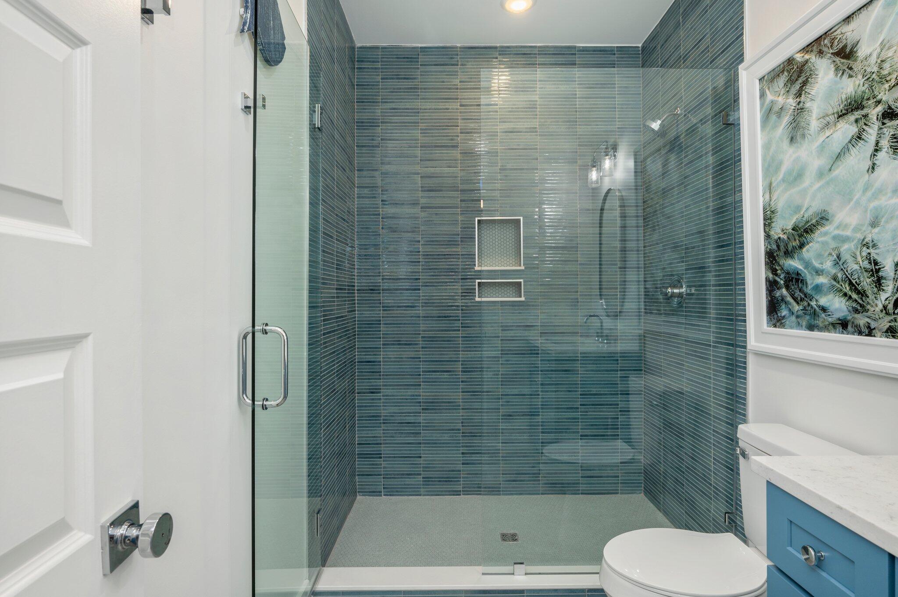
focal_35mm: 18
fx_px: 436
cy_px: 298
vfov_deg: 68.8
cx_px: 449
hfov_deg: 91.7
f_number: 9
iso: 125
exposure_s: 1/40
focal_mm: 17.5
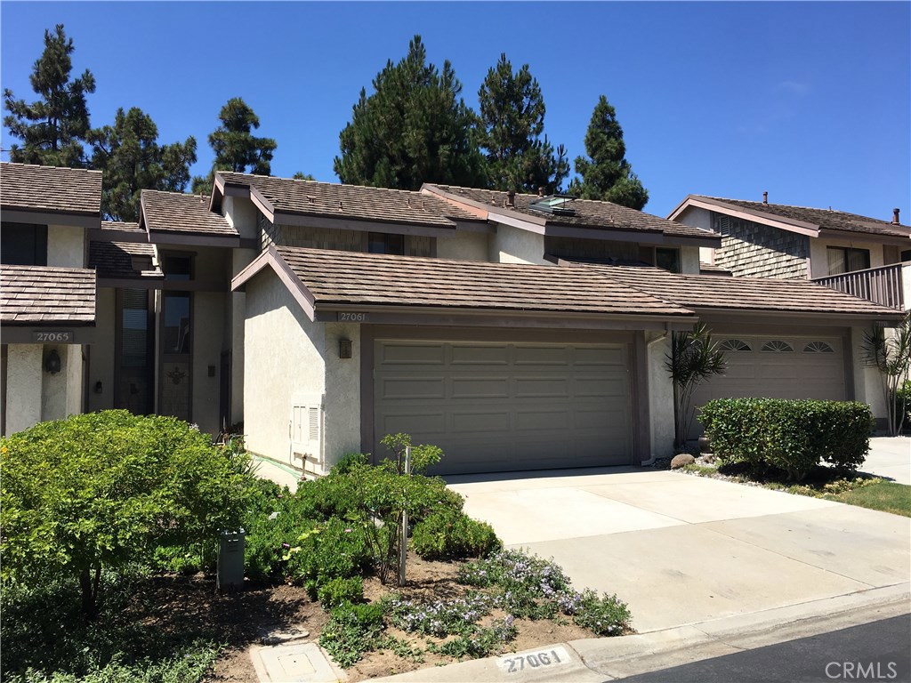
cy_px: 342
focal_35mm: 29
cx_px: 456
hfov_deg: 61.7
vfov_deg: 48.2
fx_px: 763
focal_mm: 4.15
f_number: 2.2
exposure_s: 1/1374
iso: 25
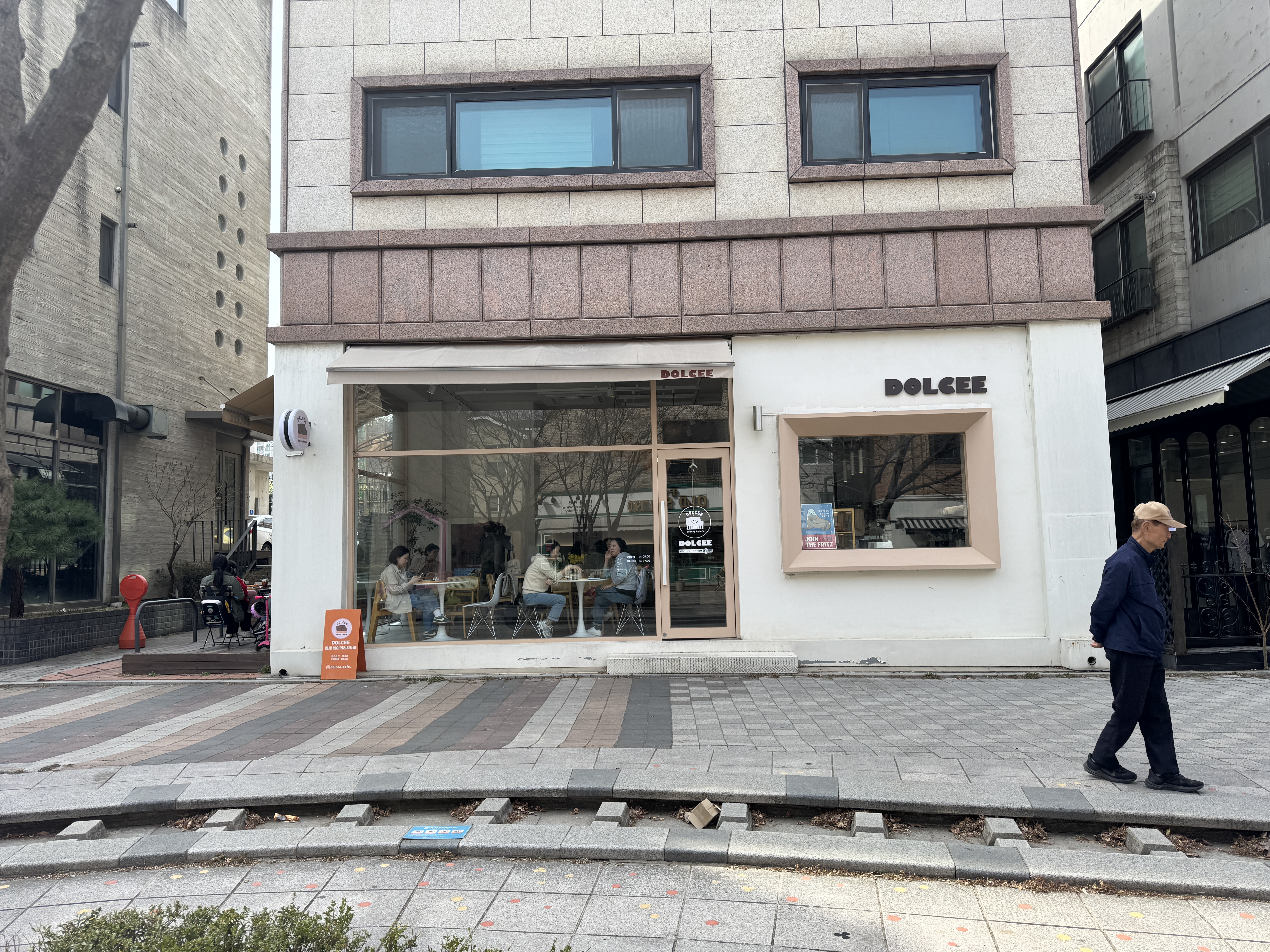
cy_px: 476
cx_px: 635
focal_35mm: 24
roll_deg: +0.7
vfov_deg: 56.8
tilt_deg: +5.1
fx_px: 881
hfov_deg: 71.6
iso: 80
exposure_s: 1/1721
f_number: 1.78
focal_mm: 6.76
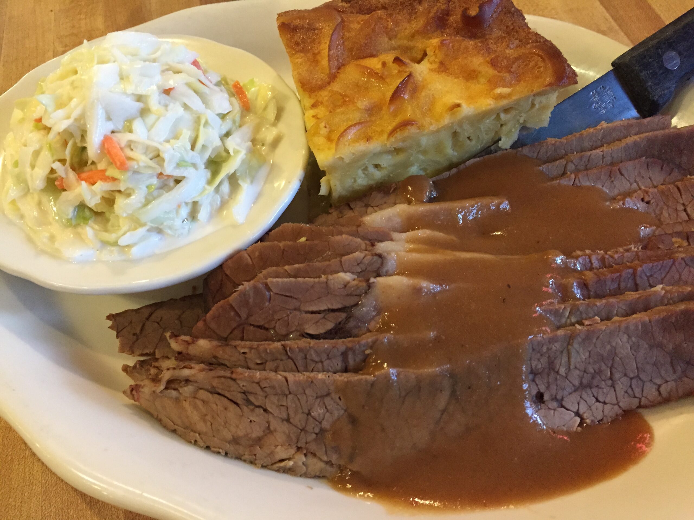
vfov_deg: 48.2
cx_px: 347
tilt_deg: -57.1
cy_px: 260
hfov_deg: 61.7
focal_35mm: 29
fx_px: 581
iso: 250
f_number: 2.2
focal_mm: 4.15
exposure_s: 1/30
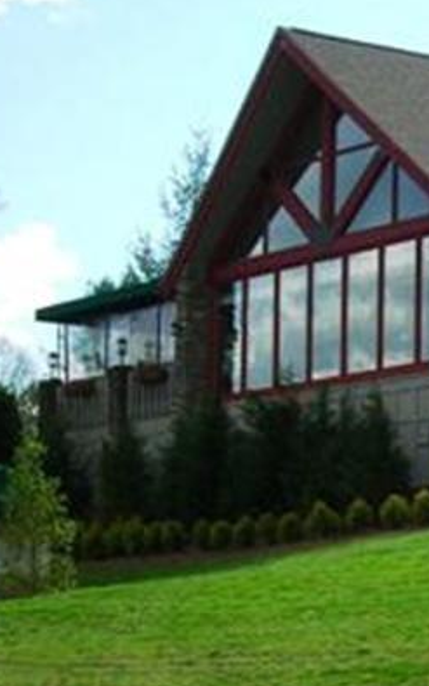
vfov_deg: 16.1
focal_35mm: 129
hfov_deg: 9.9
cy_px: 544
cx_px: 589
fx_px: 2412
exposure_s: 1/390
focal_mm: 7.8
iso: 50
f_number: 3.4
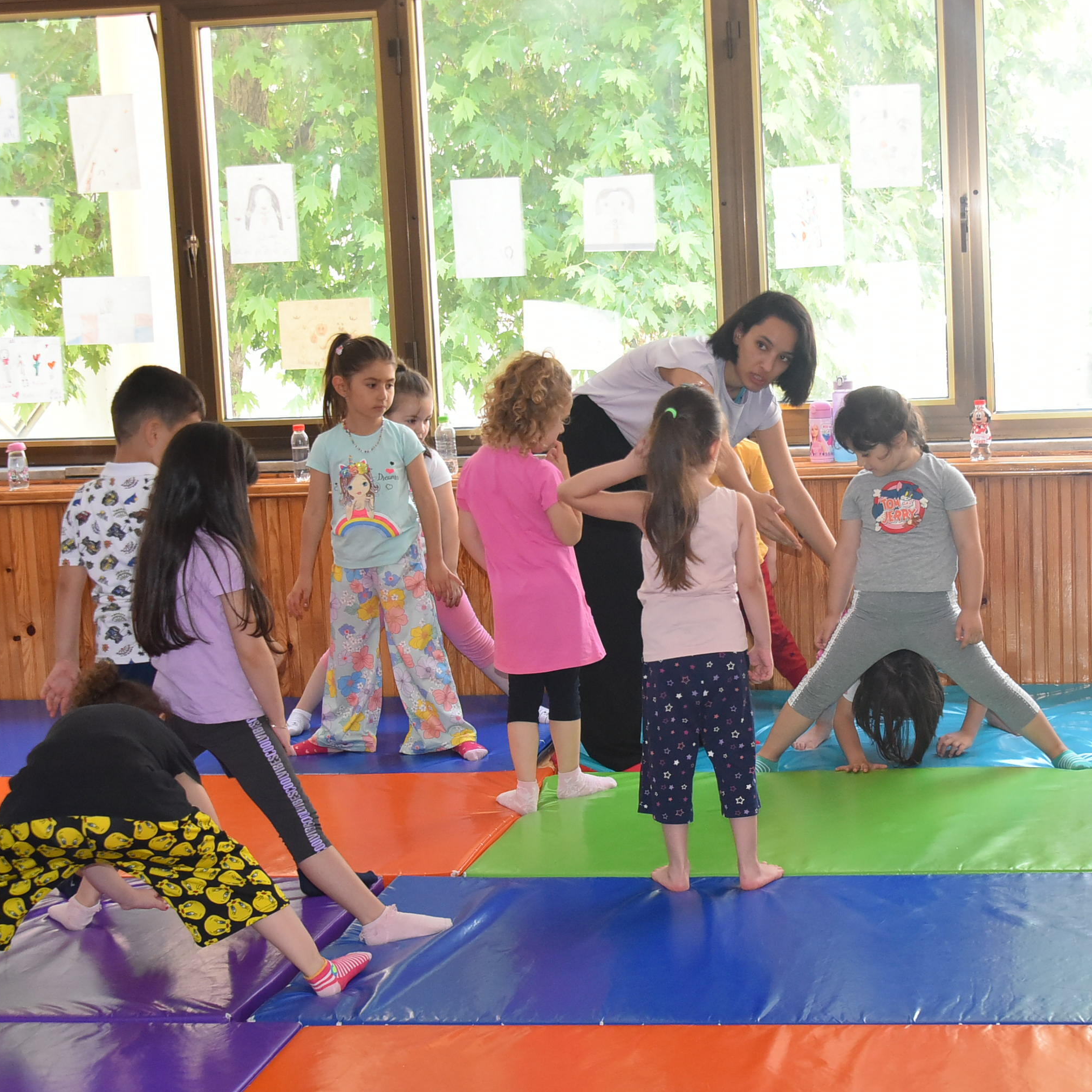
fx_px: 2427
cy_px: 542
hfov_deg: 25.2
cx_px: 743
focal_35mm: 68
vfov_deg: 25.4
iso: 2800
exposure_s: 1/200
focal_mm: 44
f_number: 5.6
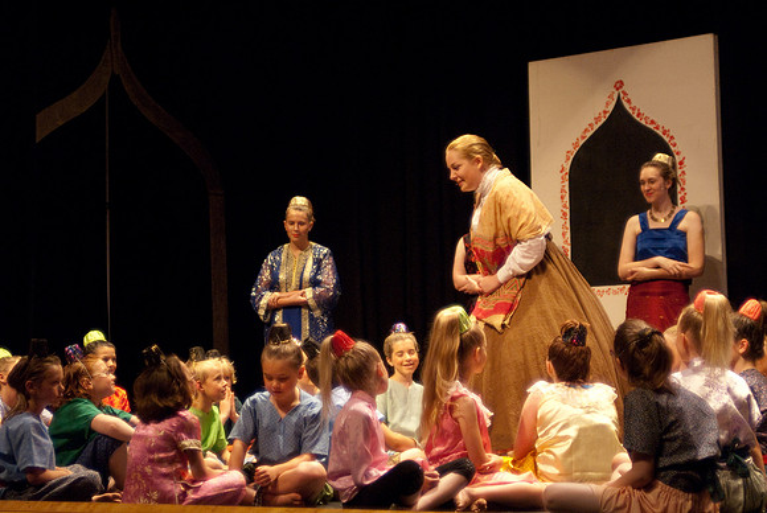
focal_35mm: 82
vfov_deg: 16.6
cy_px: 256
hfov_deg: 24.6
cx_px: 384
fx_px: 1759
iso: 1000
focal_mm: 55
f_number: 2.8
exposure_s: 1/125
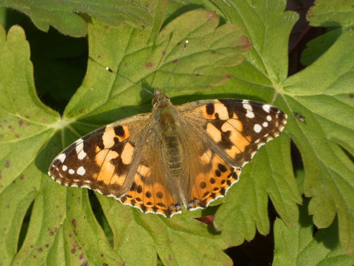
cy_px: 133
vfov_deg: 2.3
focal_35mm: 642
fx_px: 6566
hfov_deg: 3.1
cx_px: 177
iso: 80
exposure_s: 1/100
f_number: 5.6
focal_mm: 115
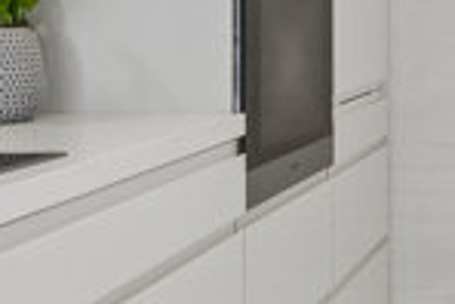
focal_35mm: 81
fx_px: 1025
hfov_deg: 21.9
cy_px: 20
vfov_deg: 16.6
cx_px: 630
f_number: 8
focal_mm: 10
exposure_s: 1/15
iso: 200
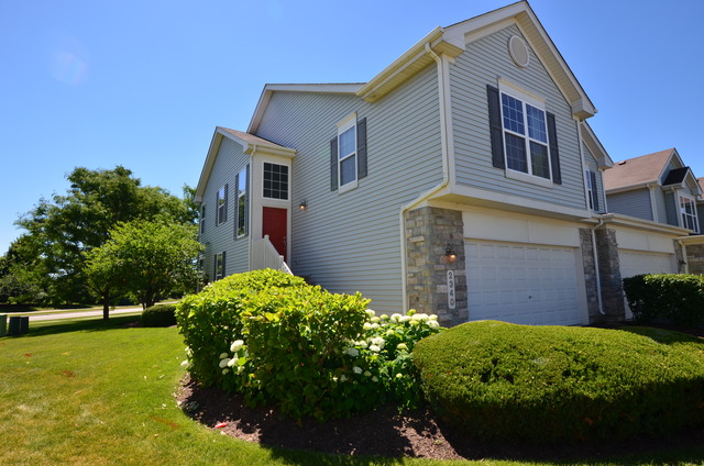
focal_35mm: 20
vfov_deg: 63.0
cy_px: 233
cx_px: 352
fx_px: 381
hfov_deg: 85.5
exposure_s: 1/250
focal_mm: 13
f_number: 10
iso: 250
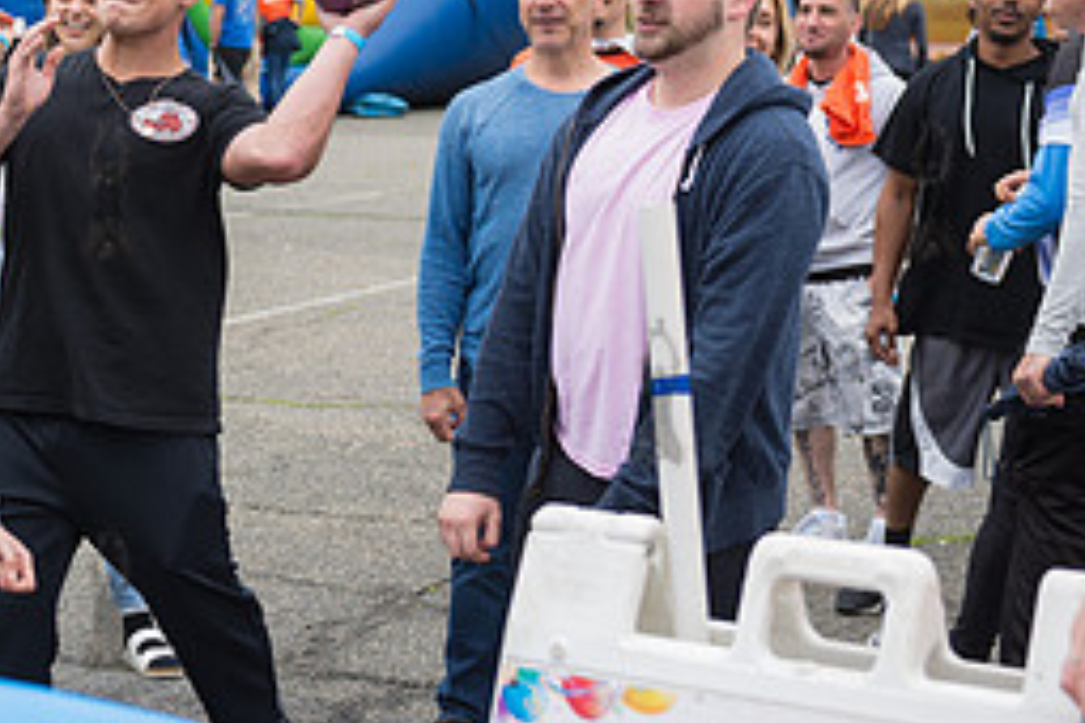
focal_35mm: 91
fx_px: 2742
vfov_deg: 15.0
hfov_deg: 21.9
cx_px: 106
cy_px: 185
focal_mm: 40
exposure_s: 1/1000
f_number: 3.5
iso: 200
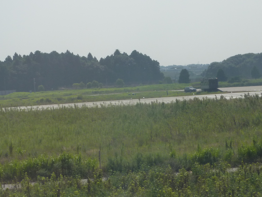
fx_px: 1135
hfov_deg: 13.2
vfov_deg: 9.9
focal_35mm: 150
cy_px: 98
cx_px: 131
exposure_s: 1/400
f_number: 5.6
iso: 125
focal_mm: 13.7
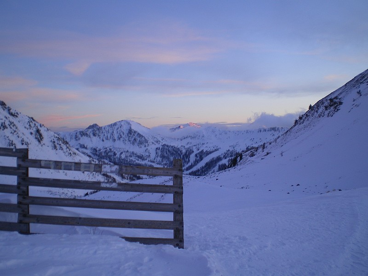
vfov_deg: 37.7
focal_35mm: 38
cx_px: 184
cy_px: 138
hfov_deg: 49.0
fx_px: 404
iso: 64
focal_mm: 6.3
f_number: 3.1
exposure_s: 1/60
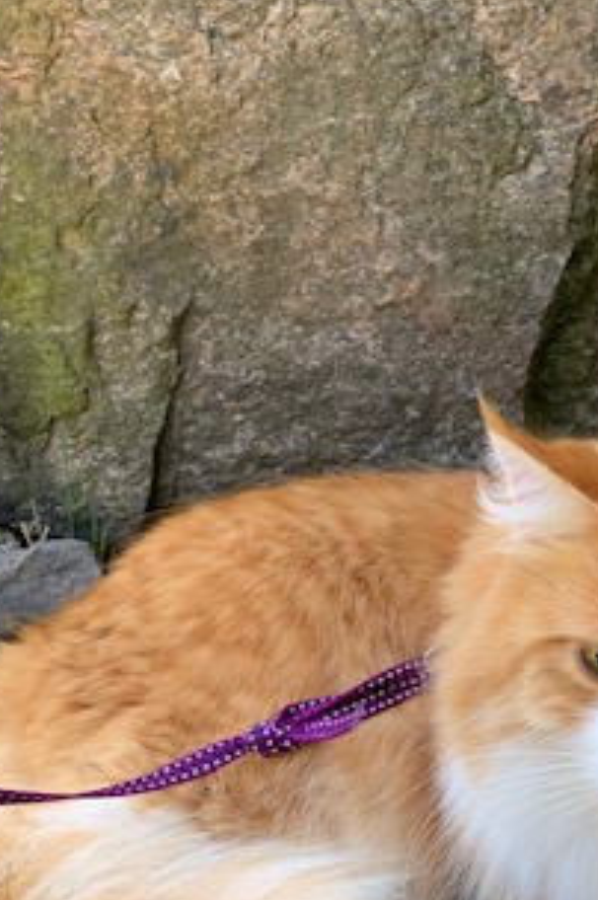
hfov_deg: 23.5
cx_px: 429
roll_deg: -0.6
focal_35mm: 57
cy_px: 530
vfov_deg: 35.0
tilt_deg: -19.6
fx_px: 1423
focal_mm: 4.25
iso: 32
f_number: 1.8
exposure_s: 1/122
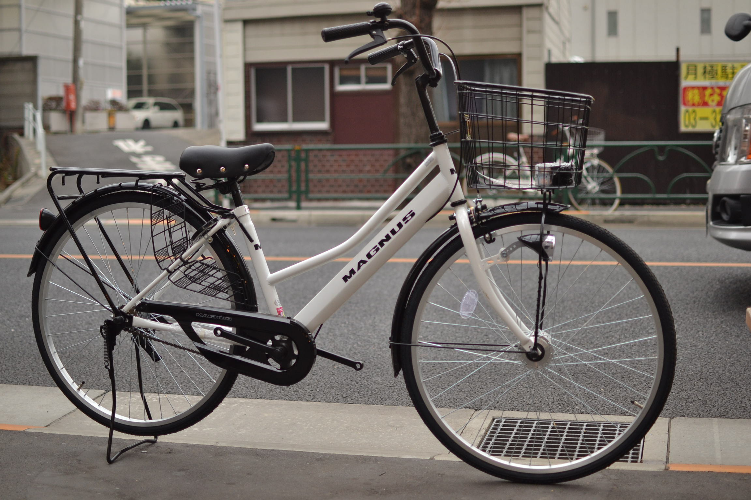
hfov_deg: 37.9
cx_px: 376
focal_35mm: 52
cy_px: 250
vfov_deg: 25.8
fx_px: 1095
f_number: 1.8
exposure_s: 1/1000
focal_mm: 35
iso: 400
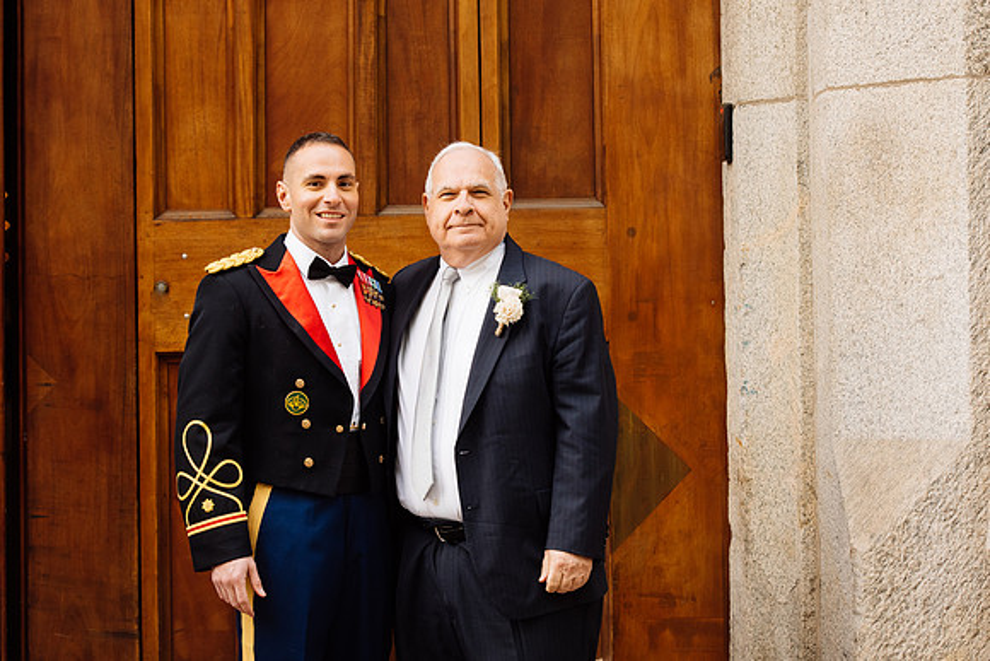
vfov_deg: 13.1
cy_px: 330
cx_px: 473
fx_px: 2869
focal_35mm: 104
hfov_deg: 19.6
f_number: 4.5
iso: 800
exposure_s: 1/400
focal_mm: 95
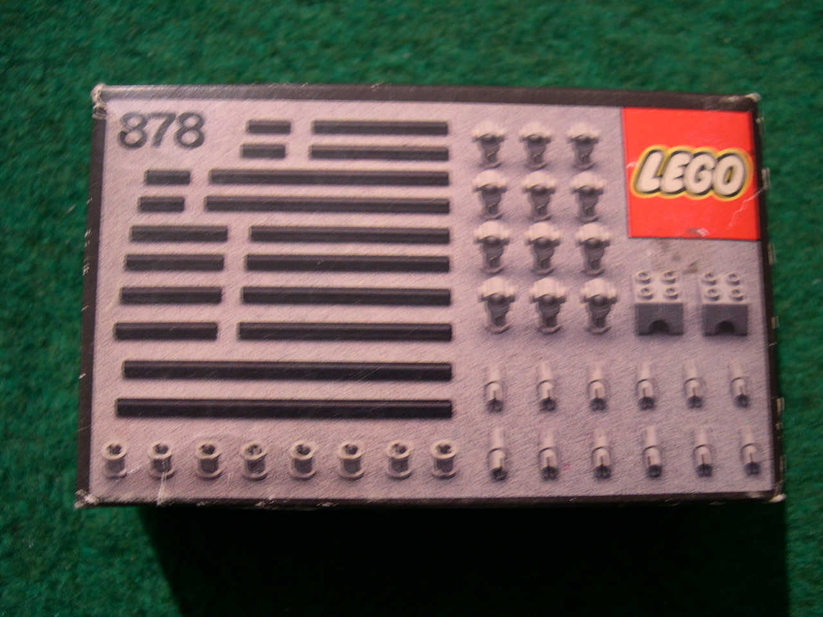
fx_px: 903
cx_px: 412
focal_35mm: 38
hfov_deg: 49.0
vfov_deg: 37.7
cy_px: 308
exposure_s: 1/5.1
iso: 173
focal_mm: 8
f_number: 2.8
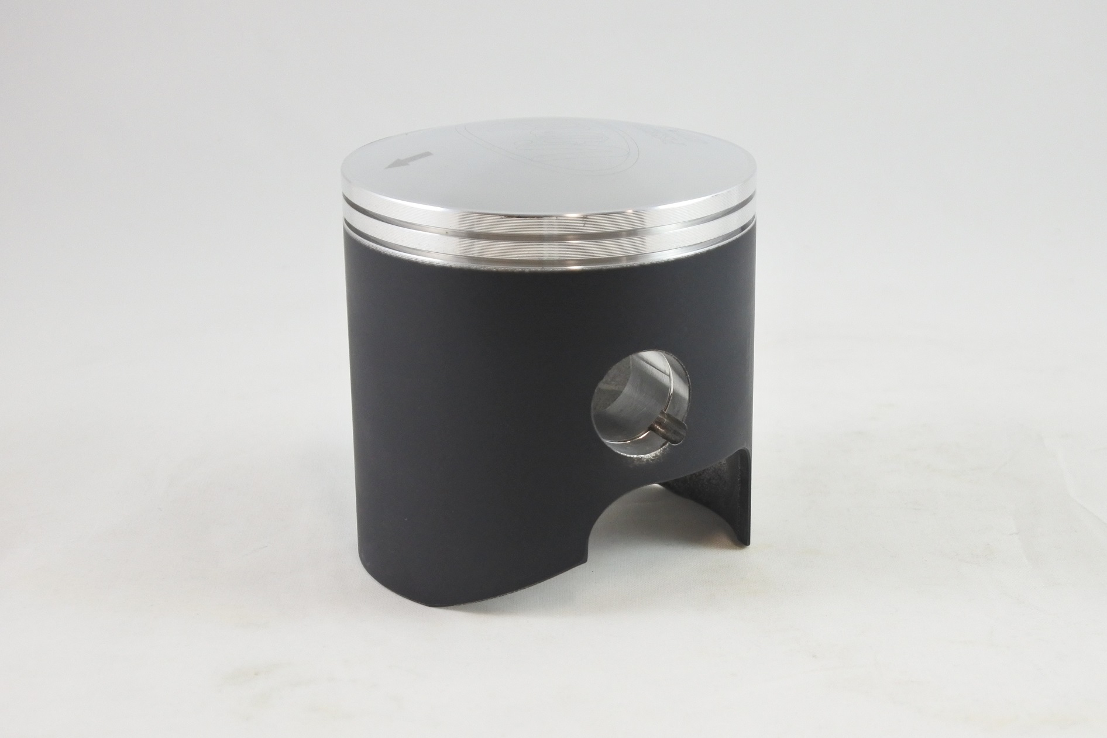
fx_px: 1722
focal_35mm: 56
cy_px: 369
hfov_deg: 35.6
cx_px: 554
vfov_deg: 24.2
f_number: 4.8
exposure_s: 1/125
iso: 640
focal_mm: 21
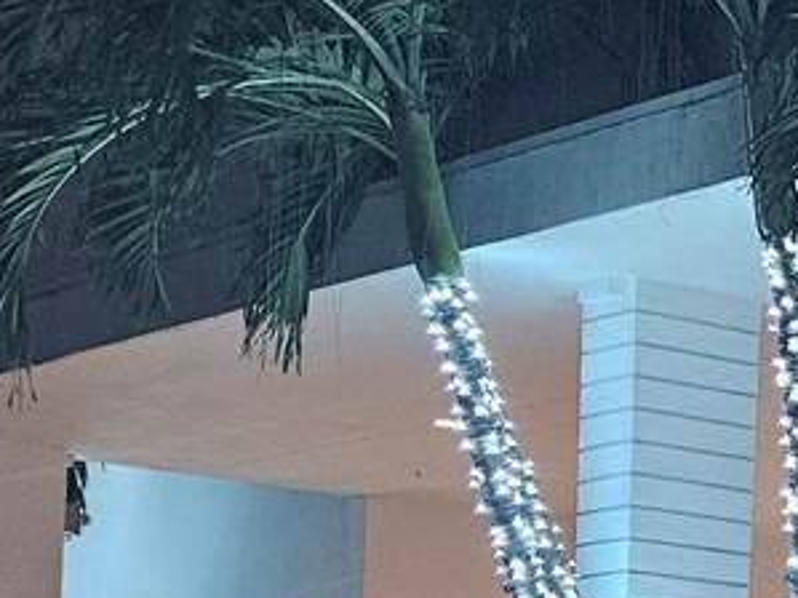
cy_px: 868
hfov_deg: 12.5
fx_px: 2834
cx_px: 1922
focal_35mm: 123
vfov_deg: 11.6
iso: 640
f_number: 1.8
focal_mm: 5.4
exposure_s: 1/60
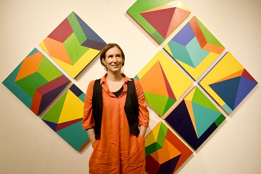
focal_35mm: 24
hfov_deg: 73.8
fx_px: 174
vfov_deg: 53.1
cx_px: 130
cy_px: 87
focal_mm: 16
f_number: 5.6
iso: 2500
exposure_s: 1/500
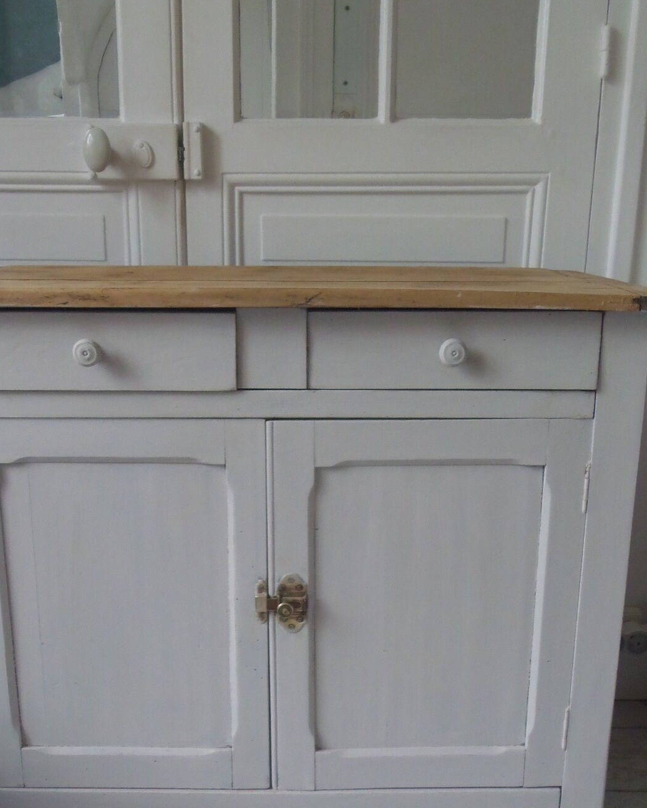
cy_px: 455
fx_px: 862
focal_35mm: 36
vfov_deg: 50.1
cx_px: 275
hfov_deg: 41.1
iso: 160
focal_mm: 4.3
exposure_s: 1/30
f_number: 2.9
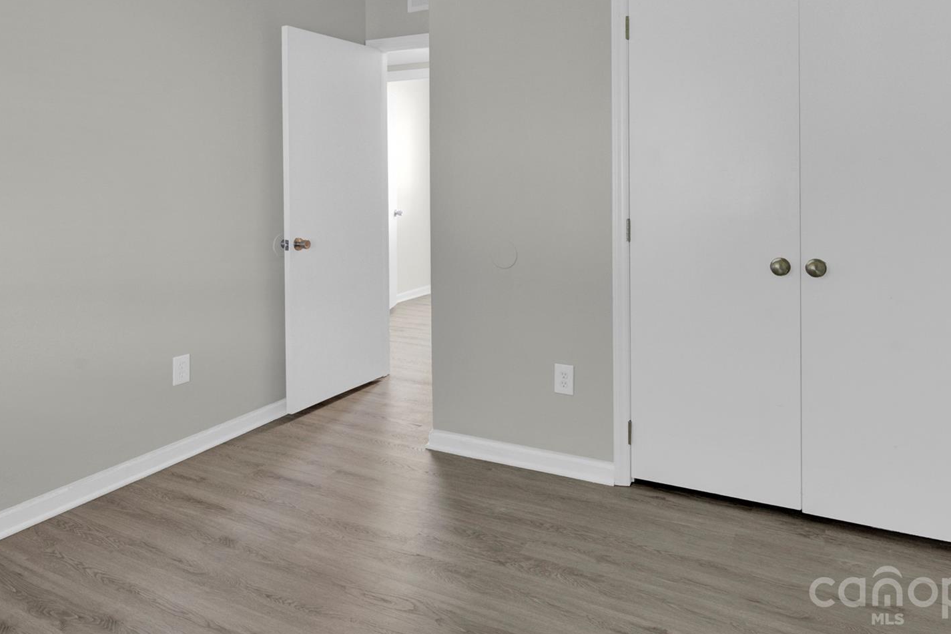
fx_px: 608
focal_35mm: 23
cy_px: 195
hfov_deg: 76.0
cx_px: 503
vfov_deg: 53.7
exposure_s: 1/6
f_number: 10
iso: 800
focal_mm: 16
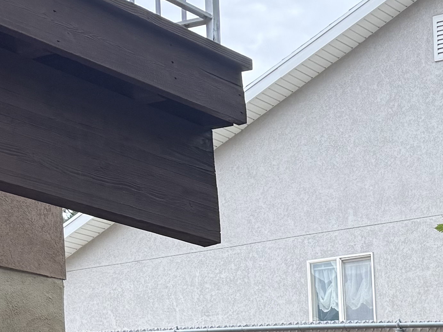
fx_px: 1267
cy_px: 584
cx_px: 771
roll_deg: +1.4
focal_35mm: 99
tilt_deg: -2.0
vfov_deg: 13.5
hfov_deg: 16.8
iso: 80
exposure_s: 1/878
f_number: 1.78
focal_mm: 6.76
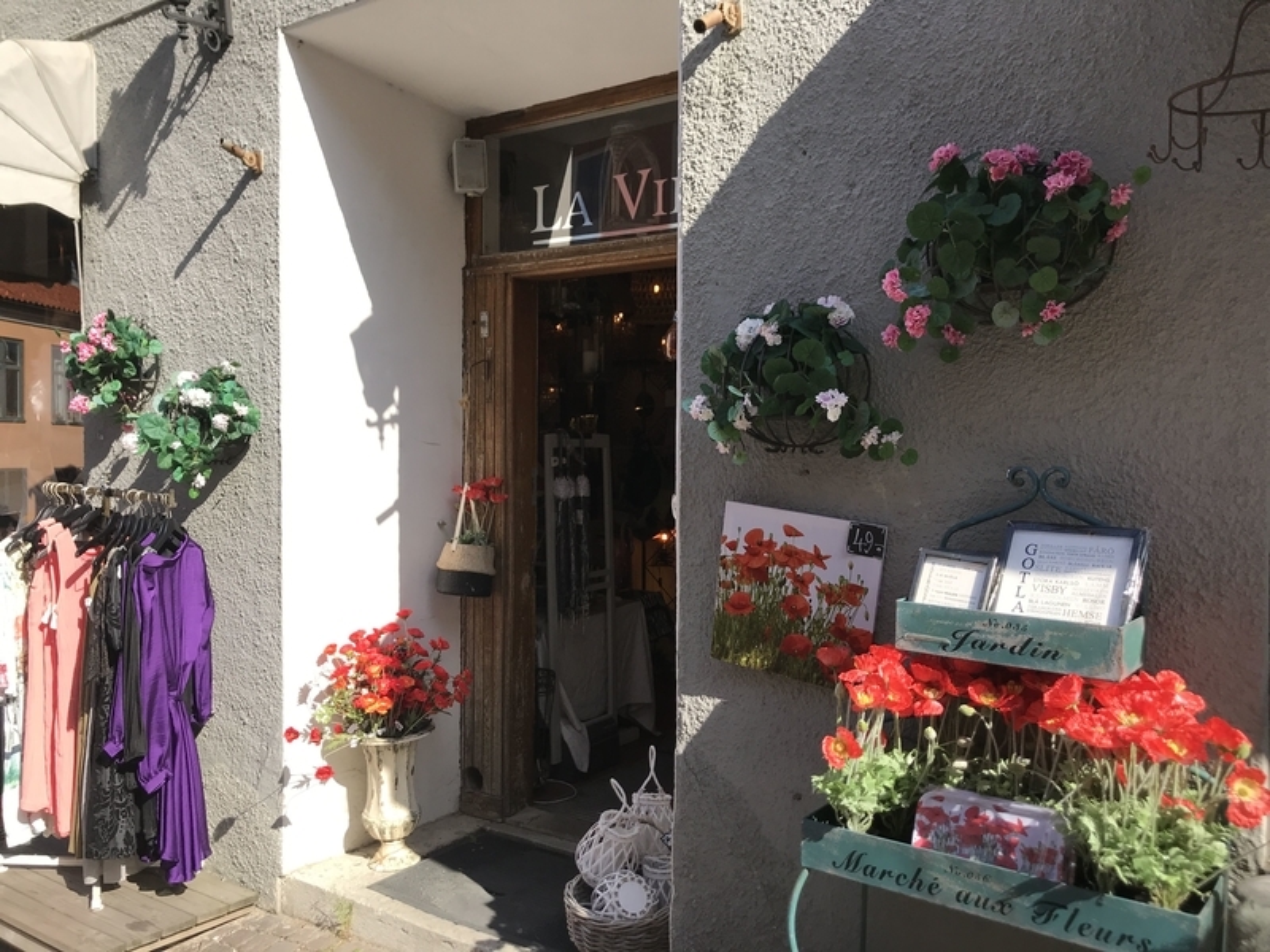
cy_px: 476
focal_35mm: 28
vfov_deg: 49.7
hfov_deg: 63.4
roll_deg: +0.2
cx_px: 635
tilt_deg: -0.8
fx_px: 1027
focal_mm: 3.99
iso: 20
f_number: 1.8
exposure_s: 1/1368
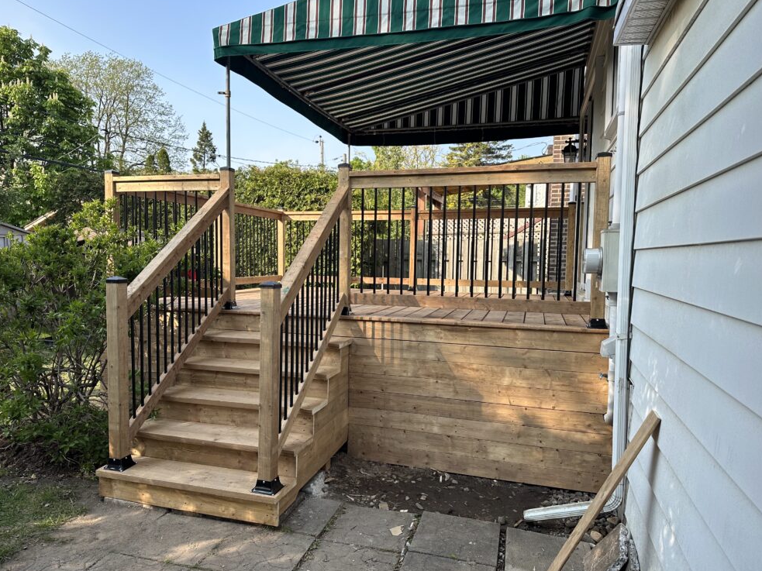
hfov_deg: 69.4
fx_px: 550
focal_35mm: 25
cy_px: 291
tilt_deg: -3.9
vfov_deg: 54.9
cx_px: 367
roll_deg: -0.5
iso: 80
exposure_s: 1/1241
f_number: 1.78
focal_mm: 6.86
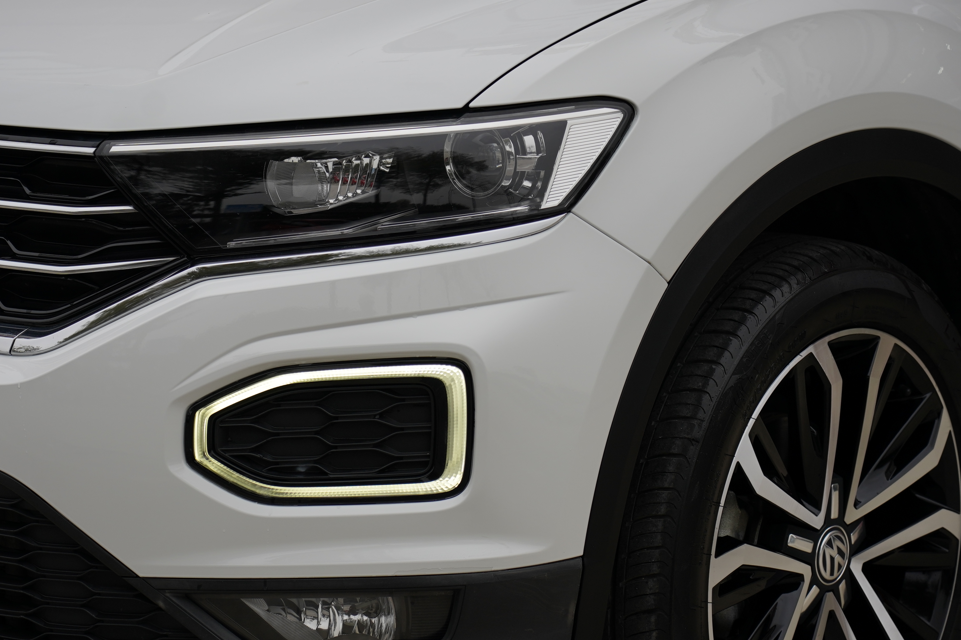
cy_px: 232
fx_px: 3657
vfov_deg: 10.0
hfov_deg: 15.0
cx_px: 387
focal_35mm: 137
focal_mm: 105
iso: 250
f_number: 4
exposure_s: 1/125
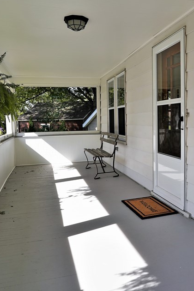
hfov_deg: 41.6
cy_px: 134
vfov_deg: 60.2
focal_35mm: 31
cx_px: 134
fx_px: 251
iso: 100
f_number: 4.5
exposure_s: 1/200
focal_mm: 18
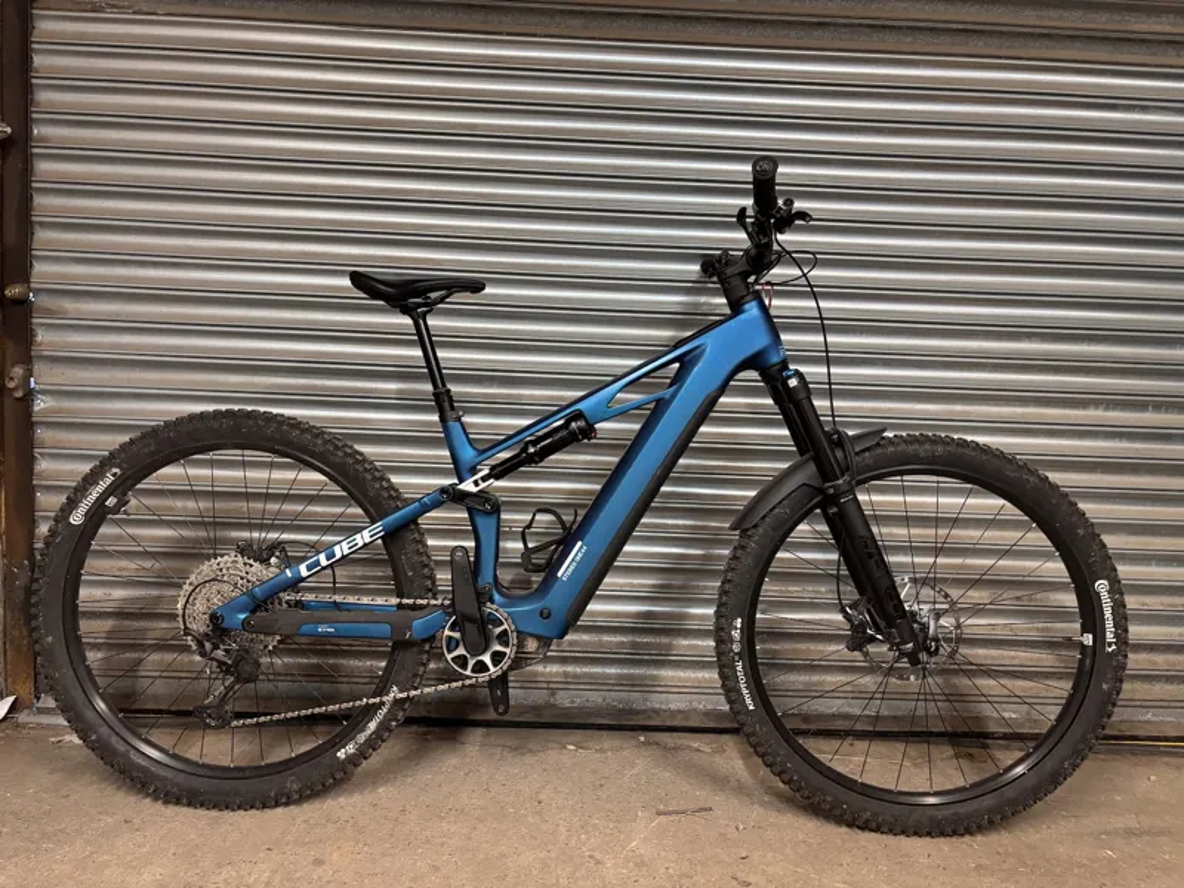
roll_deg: -2.2
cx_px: 592
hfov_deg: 67.3
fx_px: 889
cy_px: 444
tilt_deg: -4.5
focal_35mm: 26
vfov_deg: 53.1
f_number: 1.6
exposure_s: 1/50
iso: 400
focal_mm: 5.96
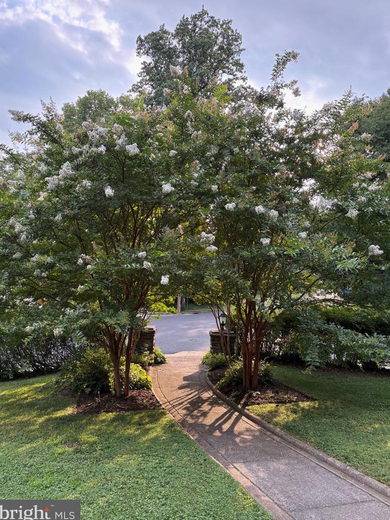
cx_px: 195
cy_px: 258
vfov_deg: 65.3
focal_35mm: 27
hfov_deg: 51.4
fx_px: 406
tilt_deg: +3.4
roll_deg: -2.3
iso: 64
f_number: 1.6
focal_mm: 5.96
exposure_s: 1/260
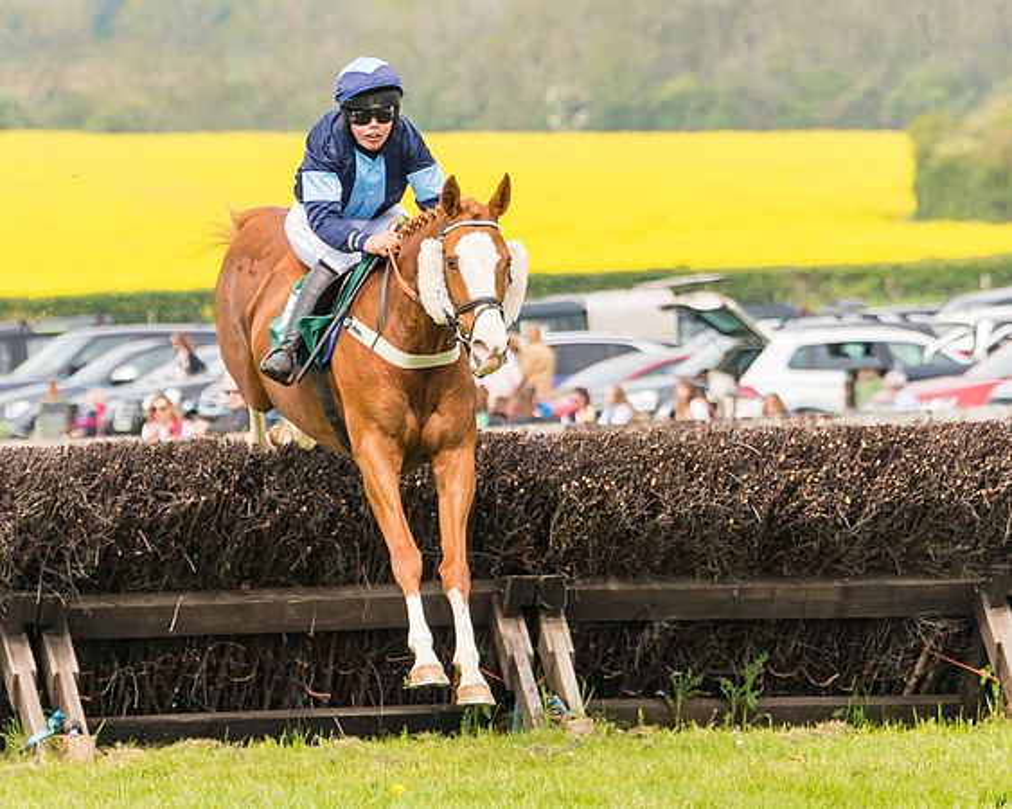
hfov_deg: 4.5
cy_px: 336
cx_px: 447
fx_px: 12777
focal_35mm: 427
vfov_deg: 3.6
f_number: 4
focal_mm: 135
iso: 400
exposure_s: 1/2000
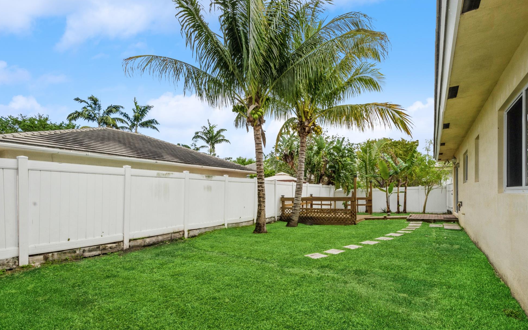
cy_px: 175
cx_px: 269
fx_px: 230
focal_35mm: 16
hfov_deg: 97.8
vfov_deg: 71.2
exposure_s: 1/250
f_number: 14
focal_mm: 10
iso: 250
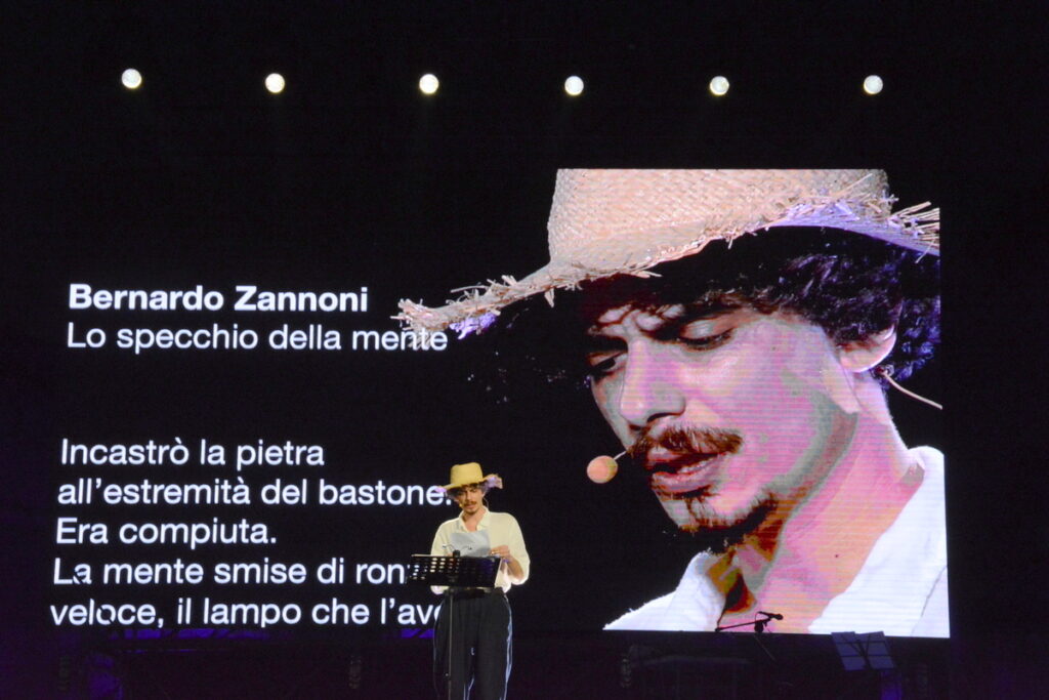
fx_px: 2535
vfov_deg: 15.7
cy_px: 350
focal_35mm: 87
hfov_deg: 23.4
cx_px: 524
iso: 4000
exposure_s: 1/160
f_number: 16
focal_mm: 58
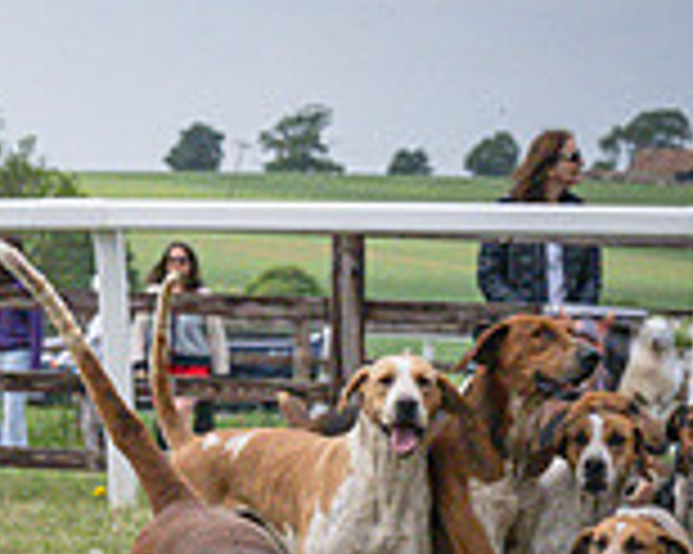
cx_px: -711
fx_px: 6539
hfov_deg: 5.9
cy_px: 772
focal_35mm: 319
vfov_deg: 4.8
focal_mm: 70
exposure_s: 1/10000
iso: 1600
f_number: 9
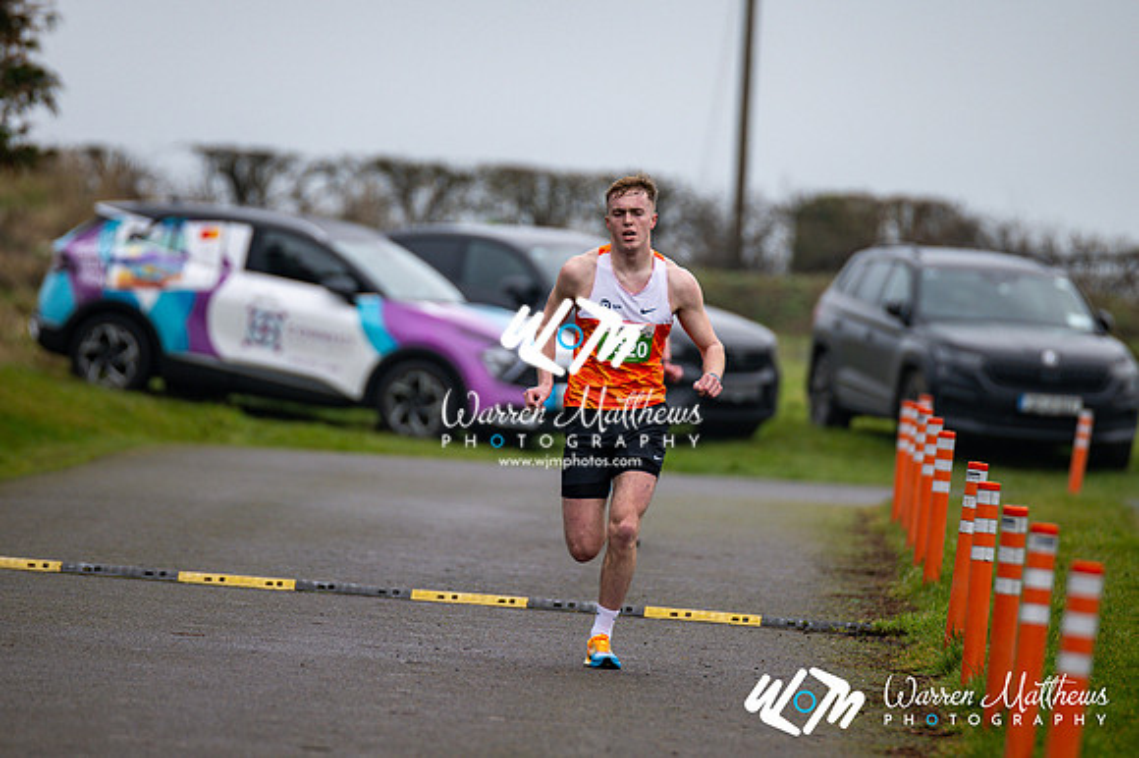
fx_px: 14229
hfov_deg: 4.6
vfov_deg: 3.1
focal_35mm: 450
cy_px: 379
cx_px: 570
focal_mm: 300
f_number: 2.8
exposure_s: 1/1600
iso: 250
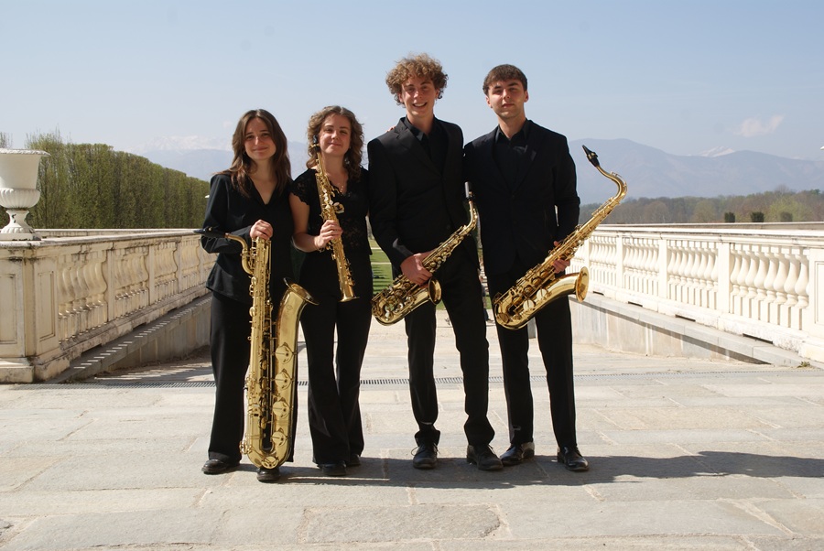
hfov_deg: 37.8
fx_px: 1203
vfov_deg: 25.8
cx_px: 412
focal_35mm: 52
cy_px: 276
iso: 100
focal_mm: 35
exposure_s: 1/100
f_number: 11
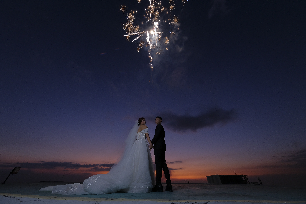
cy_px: 102
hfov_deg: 112.6
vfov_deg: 90.0
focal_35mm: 12
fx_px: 102
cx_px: 153
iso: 640
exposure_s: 1/8
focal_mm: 8
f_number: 8
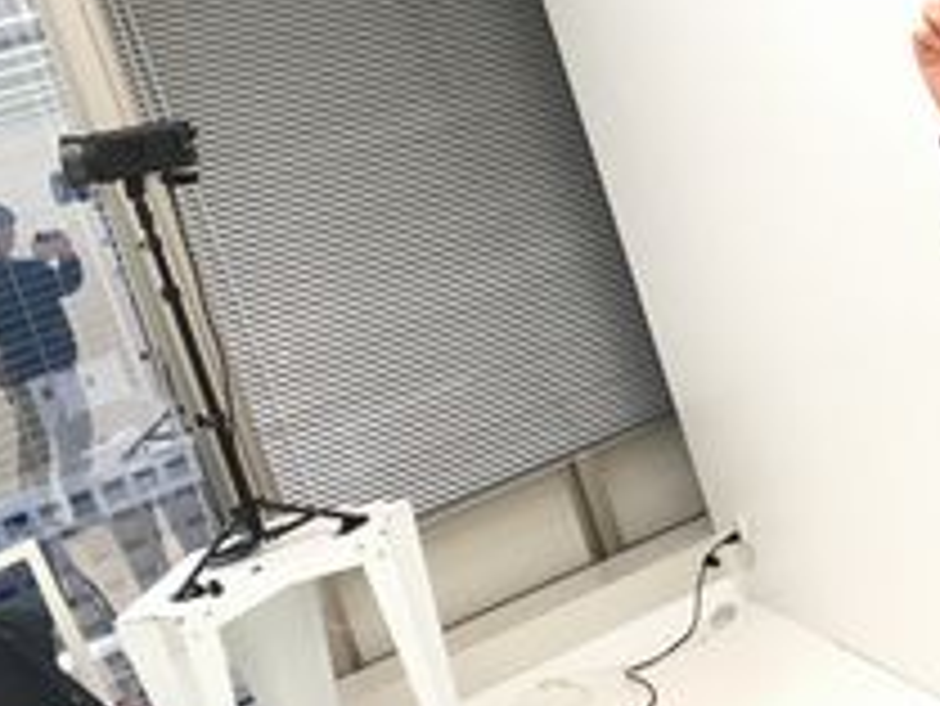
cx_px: 886
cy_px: 211
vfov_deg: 23.9
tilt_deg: -7.5
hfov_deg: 30.0
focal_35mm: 61
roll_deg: +17.1
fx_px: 1657
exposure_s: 1/30
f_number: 2.2
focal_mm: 4.15
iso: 50
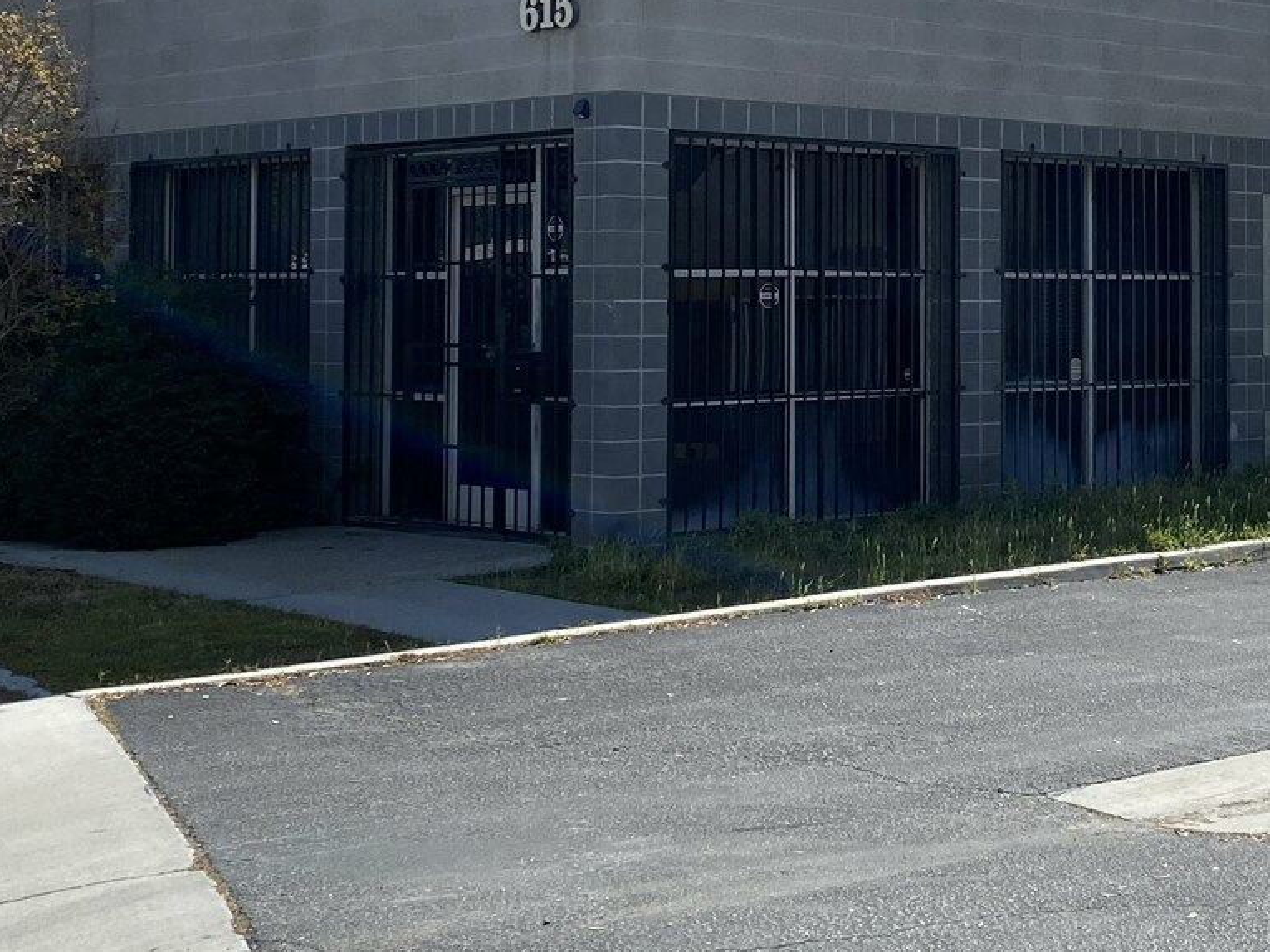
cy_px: 226
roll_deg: +0.6
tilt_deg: +1.3
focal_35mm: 68
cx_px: 940
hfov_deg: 28.2
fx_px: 2495
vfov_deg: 21.4
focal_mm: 4.25
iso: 32
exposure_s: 1/3731
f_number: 1.8
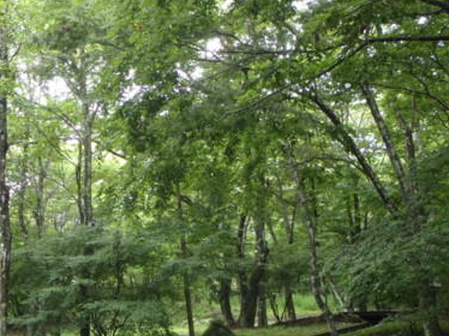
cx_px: 100
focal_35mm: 69
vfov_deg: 21.2
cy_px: 208
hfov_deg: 27.7
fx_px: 894
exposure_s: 1/30
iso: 200
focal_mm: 7.73
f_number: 4.8
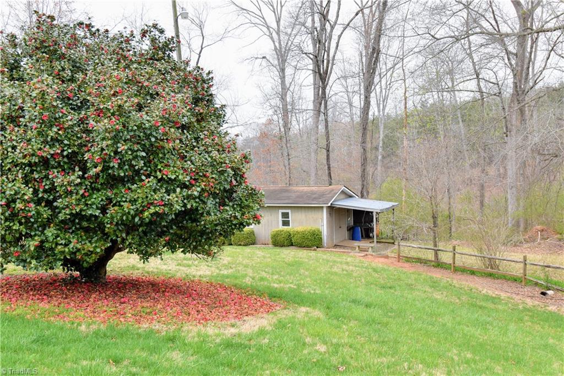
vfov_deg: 36.8
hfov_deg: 53.1
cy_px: 188
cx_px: 282
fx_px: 564
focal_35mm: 36
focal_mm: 24
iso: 200
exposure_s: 1/160
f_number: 8
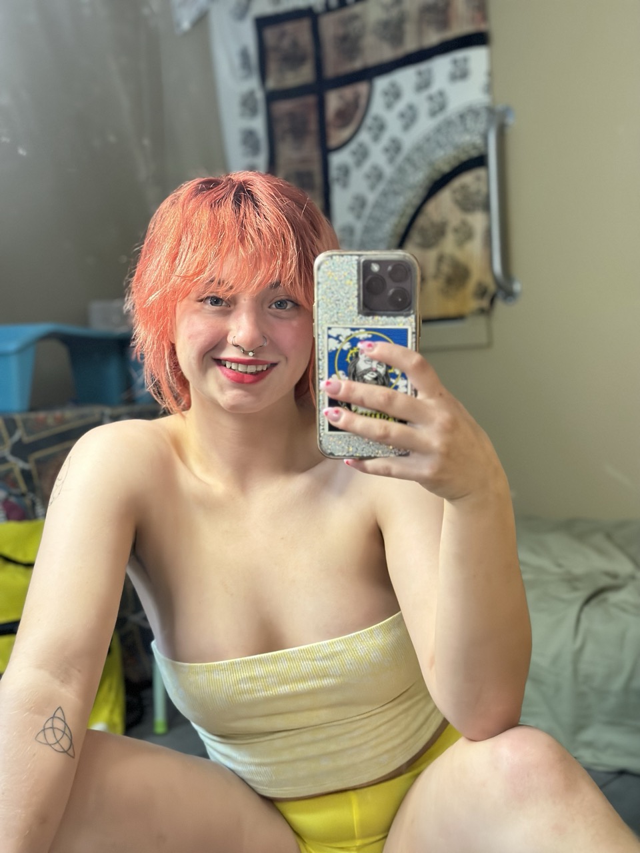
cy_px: 426
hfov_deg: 30.3
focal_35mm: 48
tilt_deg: -9.7
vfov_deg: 39.7
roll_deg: +3.7
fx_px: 1183
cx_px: 320
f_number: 1.78
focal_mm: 6.86
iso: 800
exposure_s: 1/31
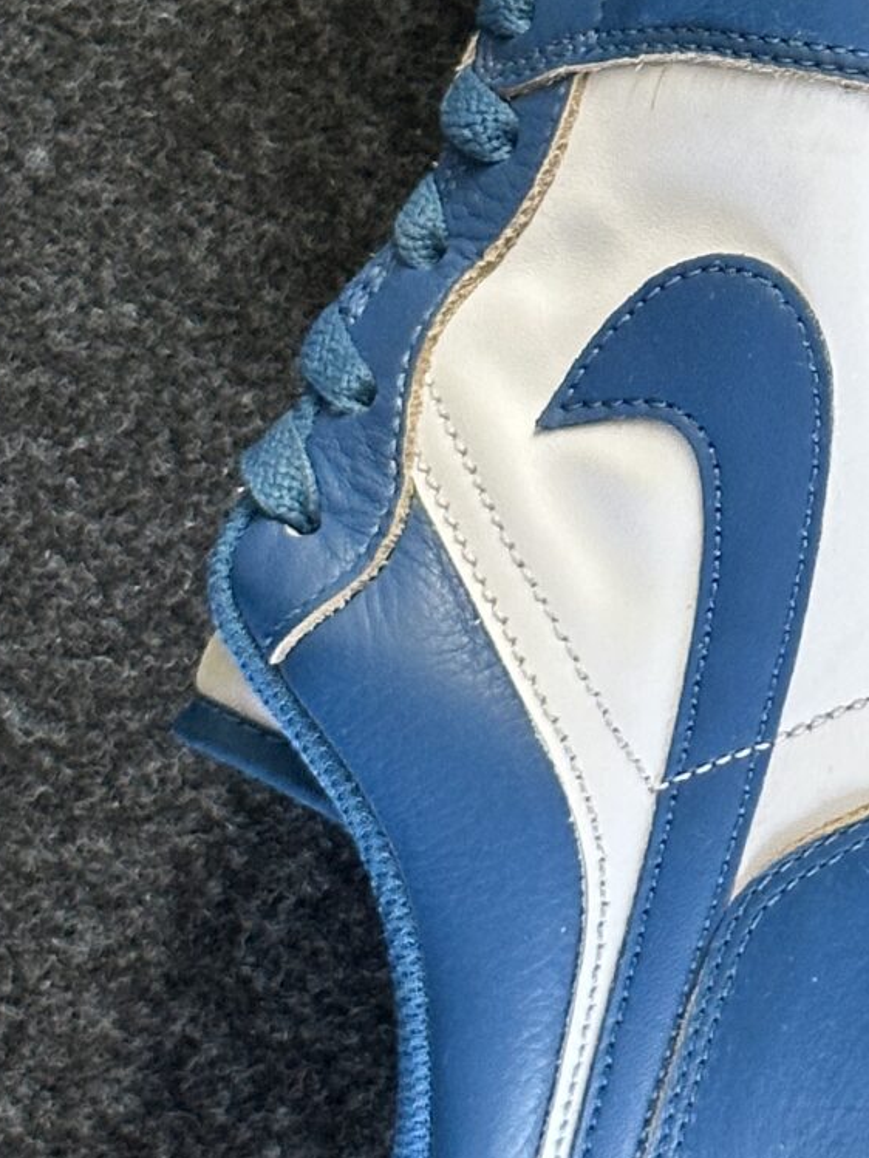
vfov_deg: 12.0
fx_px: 5488
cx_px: 1093
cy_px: 326
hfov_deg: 8.9
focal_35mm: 164
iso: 200
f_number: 1.78
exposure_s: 1/50
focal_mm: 6.86
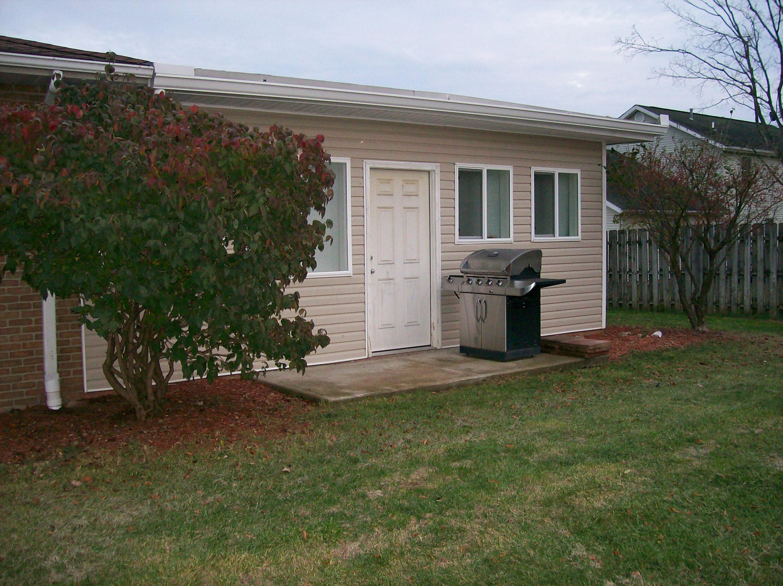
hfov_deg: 51.4
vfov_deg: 39.6
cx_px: 392
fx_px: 814
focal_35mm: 36
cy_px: 293
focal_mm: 6
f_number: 2.7
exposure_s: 1/64
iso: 140
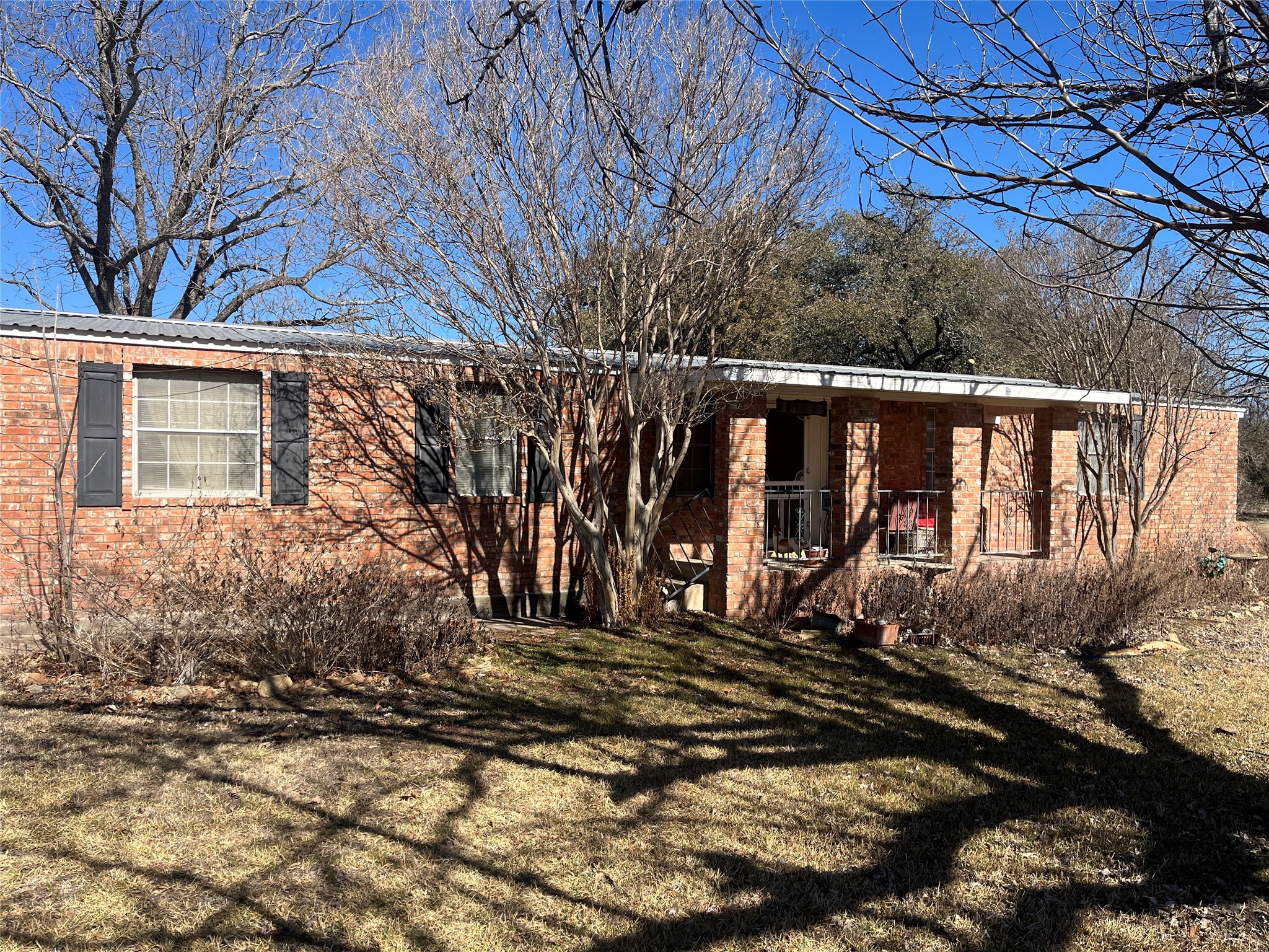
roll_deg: +0.4
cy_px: 476
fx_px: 953
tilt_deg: -1.5
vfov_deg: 53.1
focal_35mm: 26
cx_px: 634
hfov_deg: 67.3
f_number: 1.6
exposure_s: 1/2688
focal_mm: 5.1
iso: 50
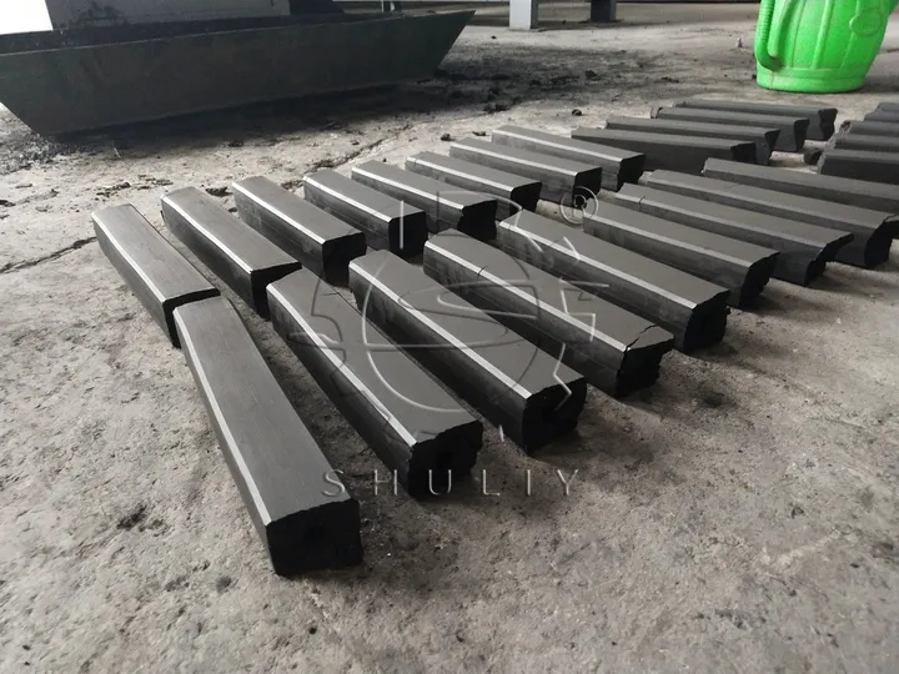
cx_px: 450
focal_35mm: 30
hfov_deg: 60.0
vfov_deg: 46.8
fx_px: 779
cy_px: 337
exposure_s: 1/33.3
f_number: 1.8
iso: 600
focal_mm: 3.95
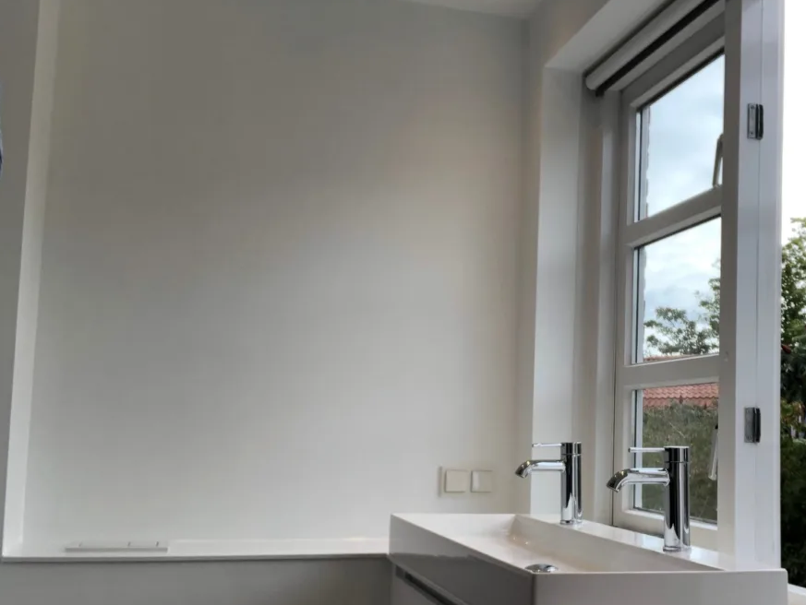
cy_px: 349
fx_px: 1025
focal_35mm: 44
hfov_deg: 42.4
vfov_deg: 32.9
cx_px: 524
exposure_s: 1/167
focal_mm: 2.87
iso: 20
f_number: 2.2
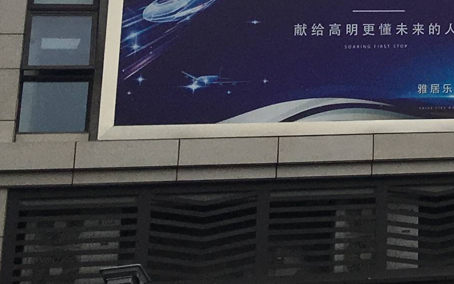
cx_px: 839
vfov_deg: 9.0
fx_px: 1683
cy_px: -325
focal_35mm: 136
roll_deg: +5.6
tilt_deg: +27.1
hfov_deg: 13.6
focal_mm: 4.15
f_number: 2.2
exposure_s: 1/2653
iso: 25
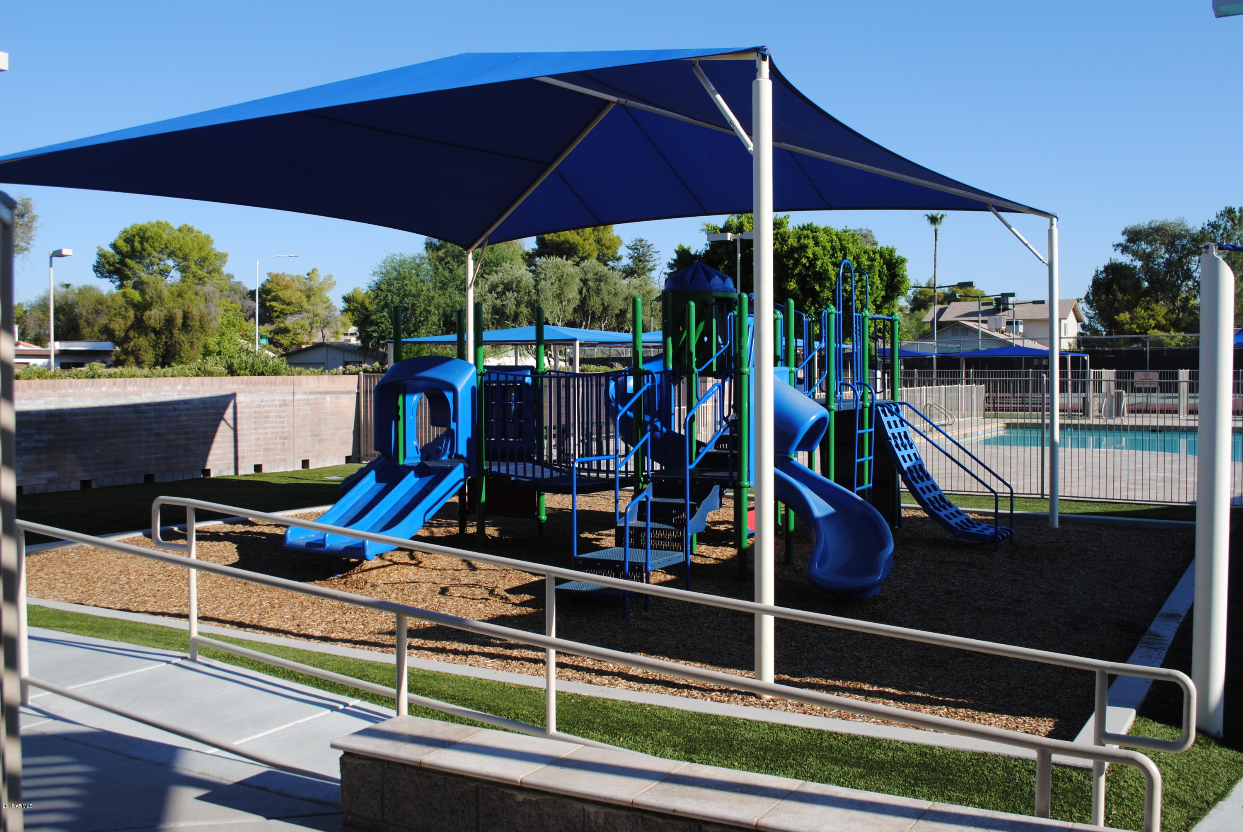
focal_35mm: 33
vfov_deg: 40.1
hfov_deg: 57.2
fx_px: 1141
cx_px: 622
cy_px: 416
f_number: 7.1
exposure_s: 1/200
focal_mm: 22
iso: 100
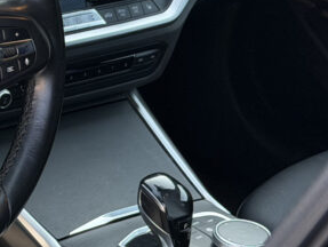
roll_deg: -3.3
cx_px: -101
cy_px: 85
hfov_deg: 11.3
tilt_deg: -27.9
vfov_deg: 8.7
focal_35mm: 171
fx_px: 1622
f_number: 1.78
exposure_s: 1/175
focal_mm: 6.76
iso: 64
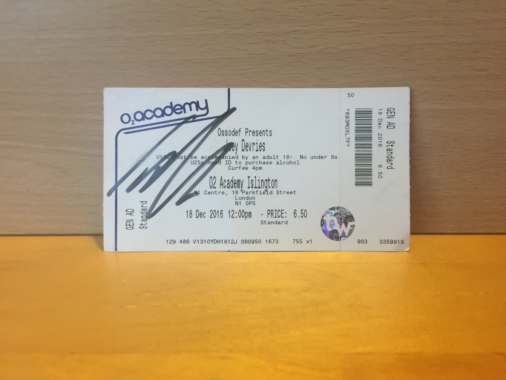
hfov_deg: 61.7
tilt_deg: -14.2
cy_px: 190
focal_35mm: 29
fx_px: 424
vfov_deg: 48.2
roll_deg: -1.3
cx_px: 253
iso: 125
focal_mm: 4.15
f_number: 2.2
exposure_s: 1/8
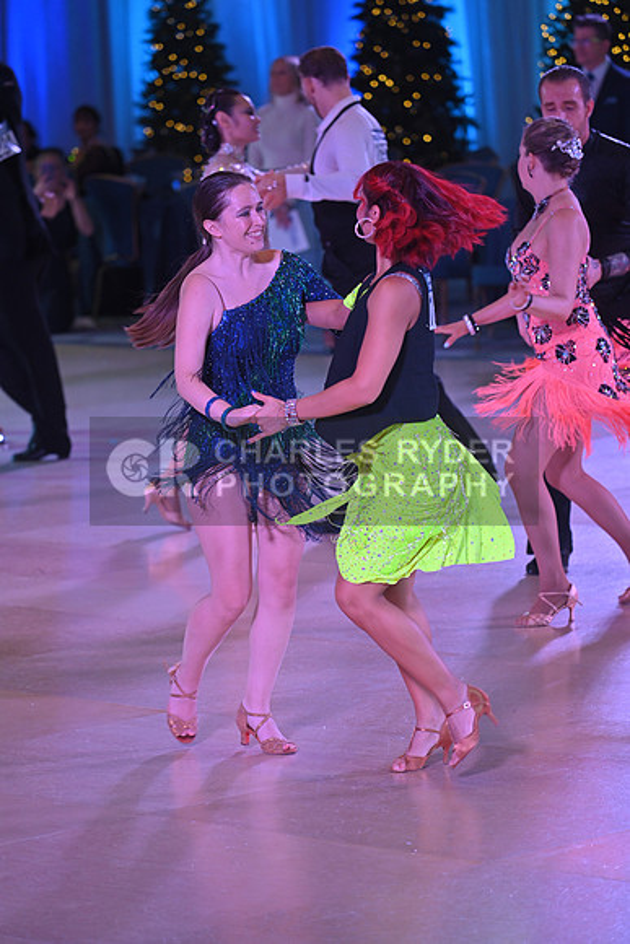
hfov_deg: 7.9
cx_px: 315
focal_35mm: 175
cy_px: 472
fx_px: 4591
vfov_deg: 11.7
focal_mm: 175
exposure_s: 1/320
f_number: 5
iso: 1250
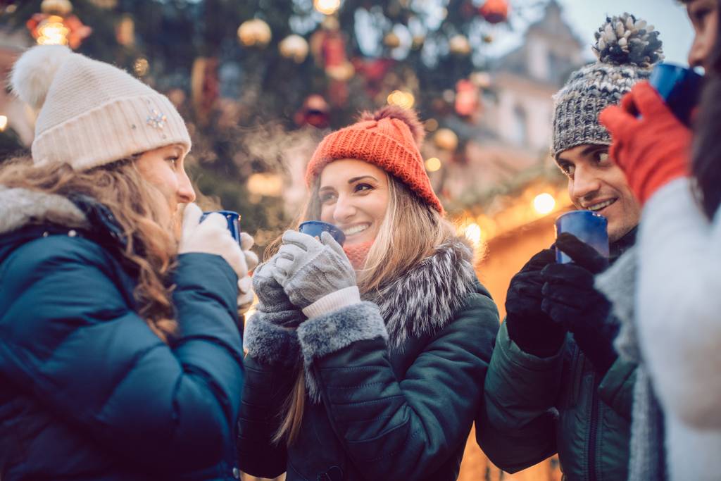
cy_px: 240
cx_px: 360
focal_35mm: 50
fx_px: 1001
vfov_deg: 27.0
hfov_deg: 39.6
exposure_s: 1/80
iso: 1250
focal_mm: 50
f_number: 2.2
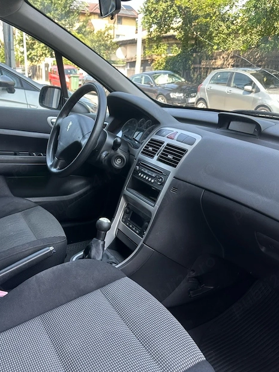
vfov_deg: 58.2
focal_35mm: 31
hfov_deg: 45.2
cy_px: 206
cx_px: 107
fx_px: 333
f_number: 1.78
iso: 64
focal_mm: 6.86
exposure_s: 1/137
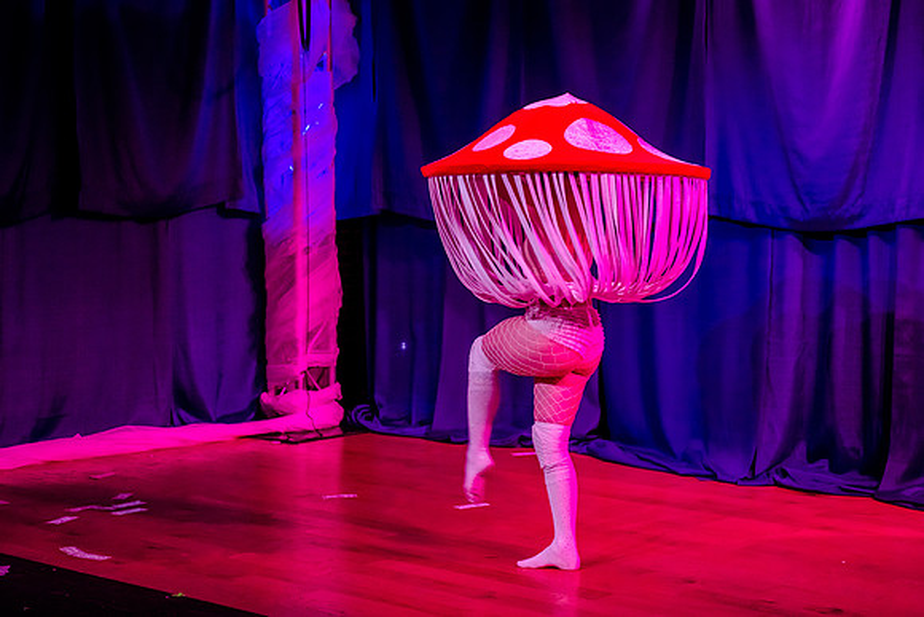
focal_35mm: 76
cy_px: 238
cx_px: 431
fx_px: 1963
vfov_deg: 17.8
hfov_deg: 26.5
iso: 2500
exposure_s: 1/100
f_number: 2.8
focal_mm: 60
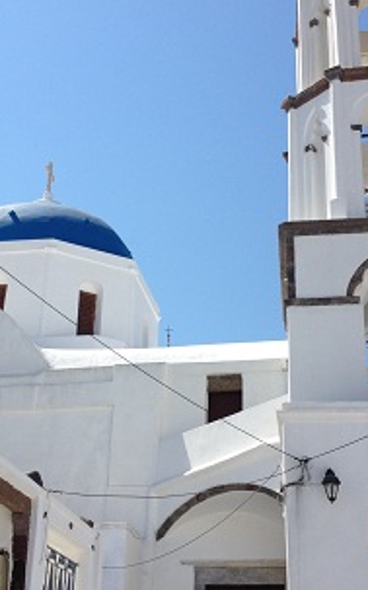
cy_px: 302
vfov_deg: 34.0
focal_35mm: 60
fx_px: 964
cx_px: 179
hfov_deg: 21.6
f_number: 2.4
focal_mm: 4.28
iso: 64
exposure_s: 1/2513
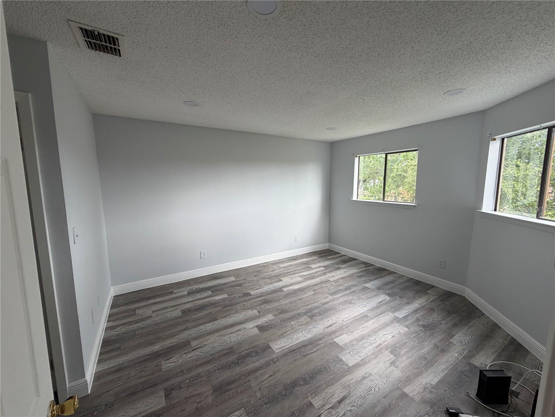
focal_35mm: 14
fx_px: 224
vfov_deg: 85.7
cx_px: 278
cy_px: 208
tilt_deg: -7.6
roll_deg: +0.6
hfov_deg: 102.1
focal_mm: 2.22
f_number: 2.2
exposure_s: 1/121
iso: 125
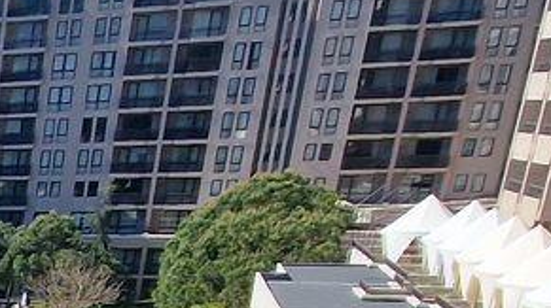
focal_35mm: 78
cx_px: -621
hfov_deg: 17.2
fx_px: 1138
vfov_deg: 13.7
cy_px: 567
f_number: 2.2
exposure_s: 1/2232
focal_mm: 2.2
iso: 50
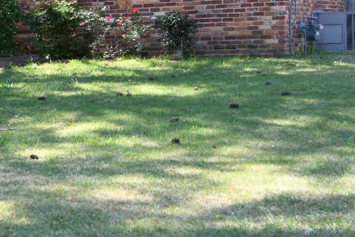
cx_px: -49
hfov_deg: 20.1
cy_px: 95
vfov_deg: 14.2
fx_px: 947
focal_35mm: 96
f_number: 4
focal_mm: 28
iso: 100
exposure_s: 1/100
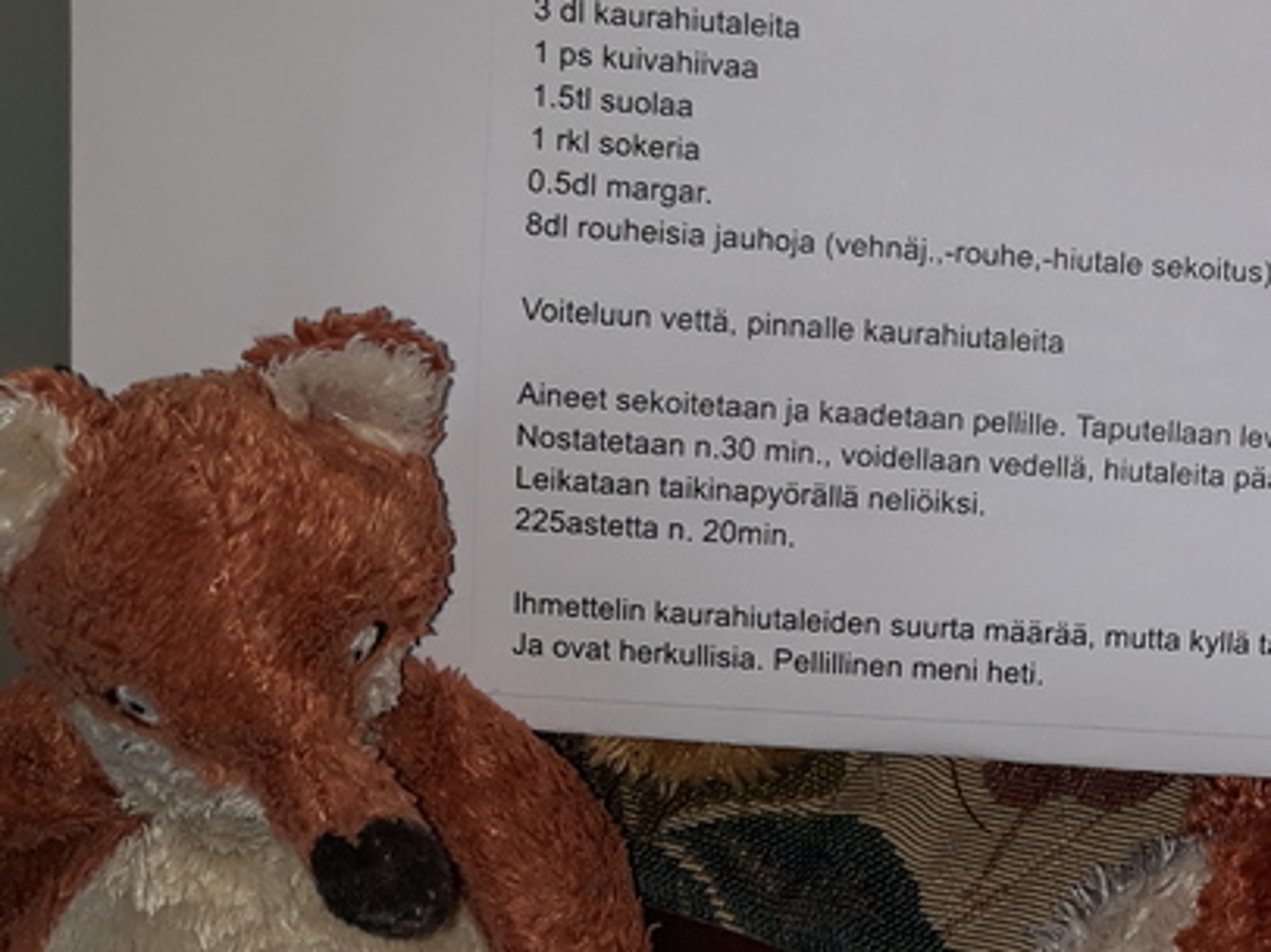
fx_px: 2605
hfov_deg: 25.1
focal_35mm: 71
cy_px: 438
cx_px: 1457
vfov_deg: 20.7
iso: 40
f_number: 1.7
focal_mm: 3.71
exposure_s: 1/166
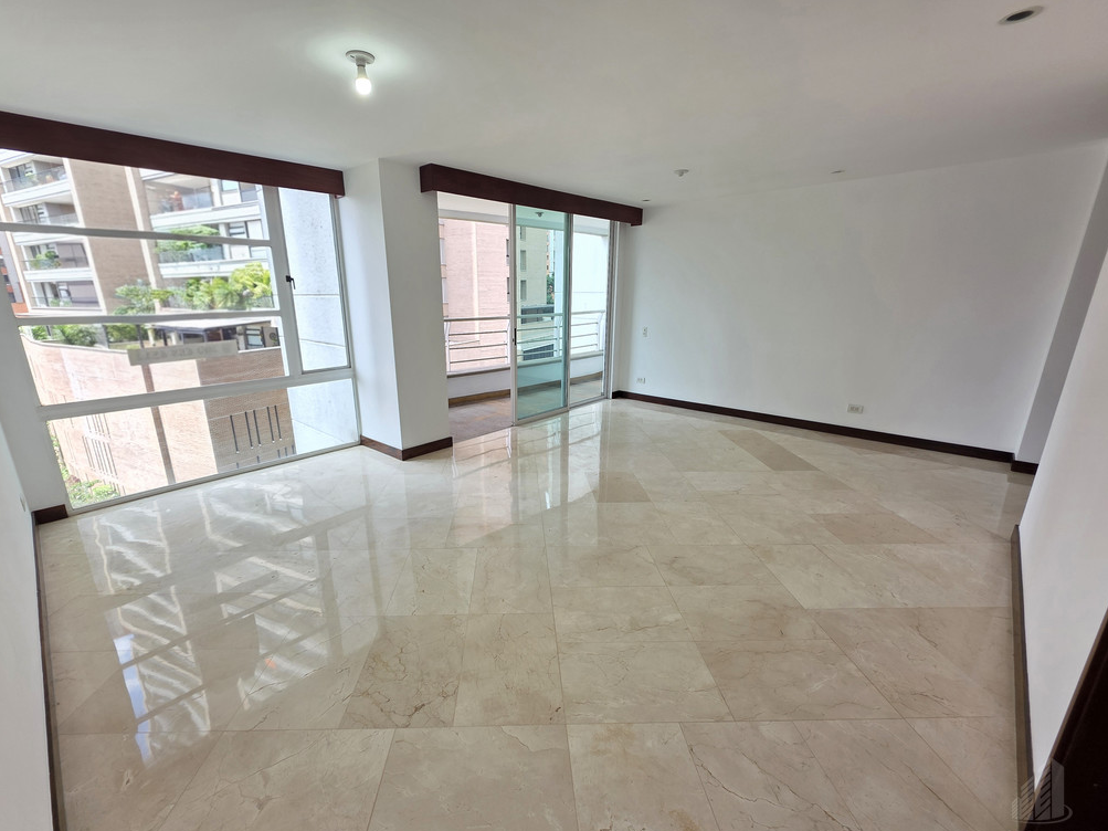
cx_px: 532
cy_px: 445
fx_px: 448
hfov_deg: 102.0
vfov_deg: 85.5
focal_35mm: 14
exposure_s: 1/120
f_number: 1.9
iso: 32
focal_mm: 2.2
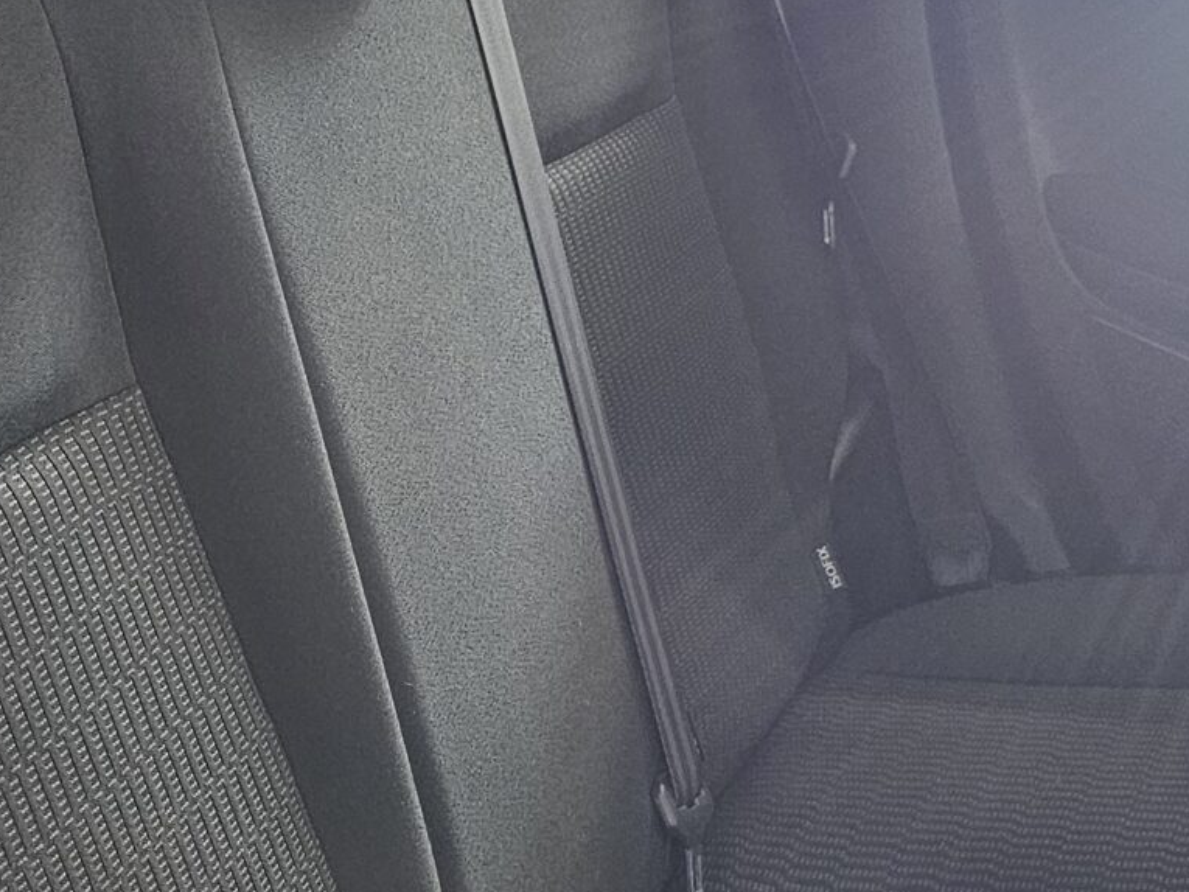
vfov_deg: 18.7
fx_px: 2645
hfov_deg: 25.1
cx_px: 326
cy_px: 878
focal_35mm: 77
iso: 640
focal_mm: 6.3
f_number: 1.7
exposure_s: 1/24
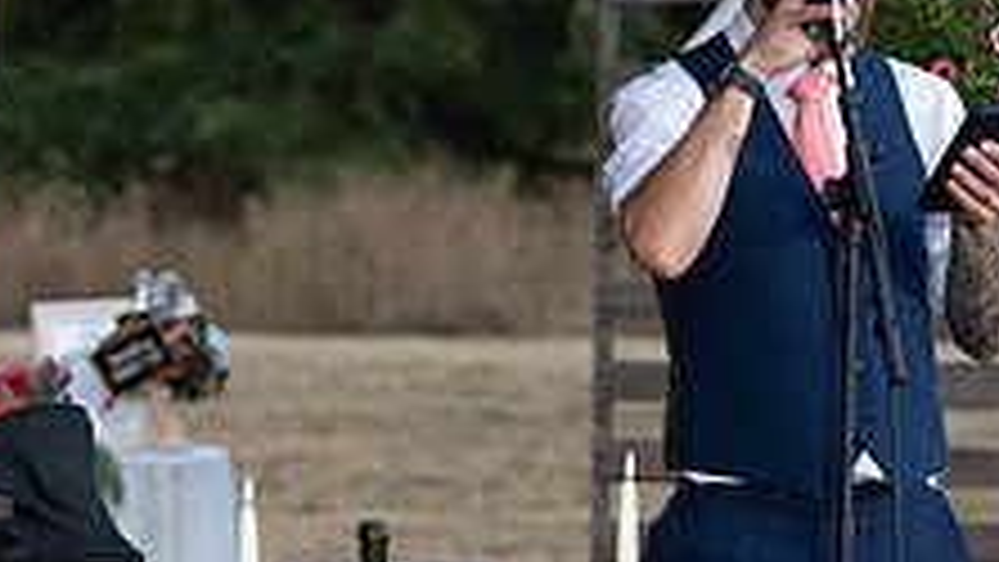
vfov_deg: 3.0
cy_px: 254
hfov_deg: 5.3
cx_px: 238
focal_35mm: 410
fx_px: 10863
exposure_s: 1/200
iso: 320
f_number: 5.6
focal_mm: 150
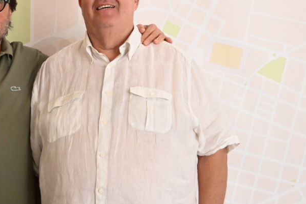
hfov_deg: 21.4
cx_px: 120
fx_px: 808
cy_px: 82
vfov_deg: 14.4
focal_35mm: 95
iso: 6400
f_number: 4
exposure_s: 1/323
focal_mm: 36
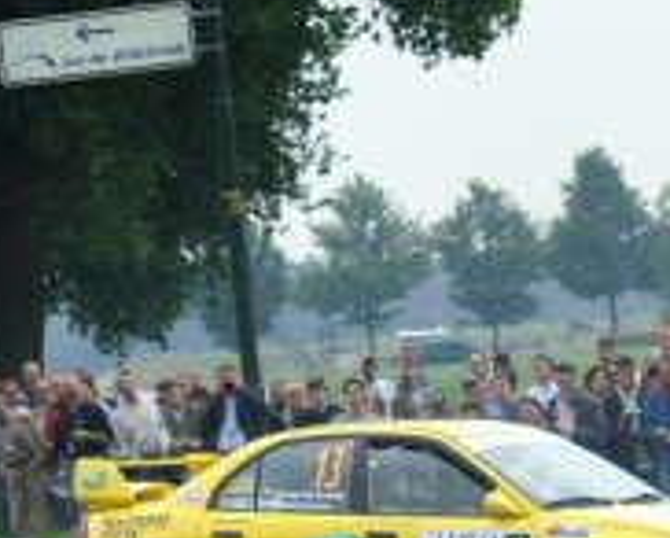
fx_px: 12398
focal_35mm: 625
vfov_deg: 2.5
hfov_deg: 3.1
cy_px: 558
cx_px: 486
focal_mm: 135
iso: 250
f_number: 5.6
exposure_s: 1/500
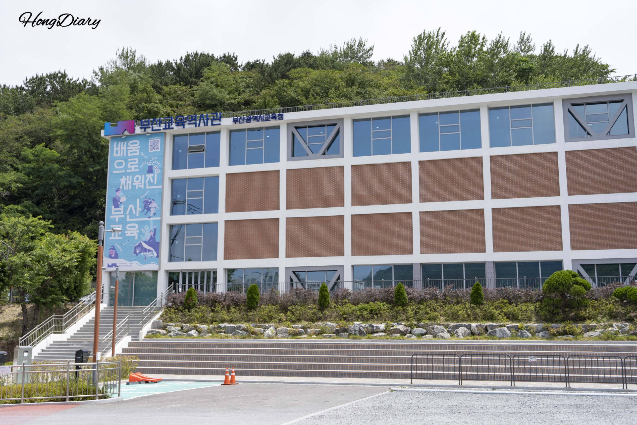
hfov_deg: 48.5
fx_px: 708
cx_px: 318
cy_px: 212
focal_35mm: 40
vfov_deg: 33.4
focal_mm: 40
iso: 100
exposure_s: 1/125
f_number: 10
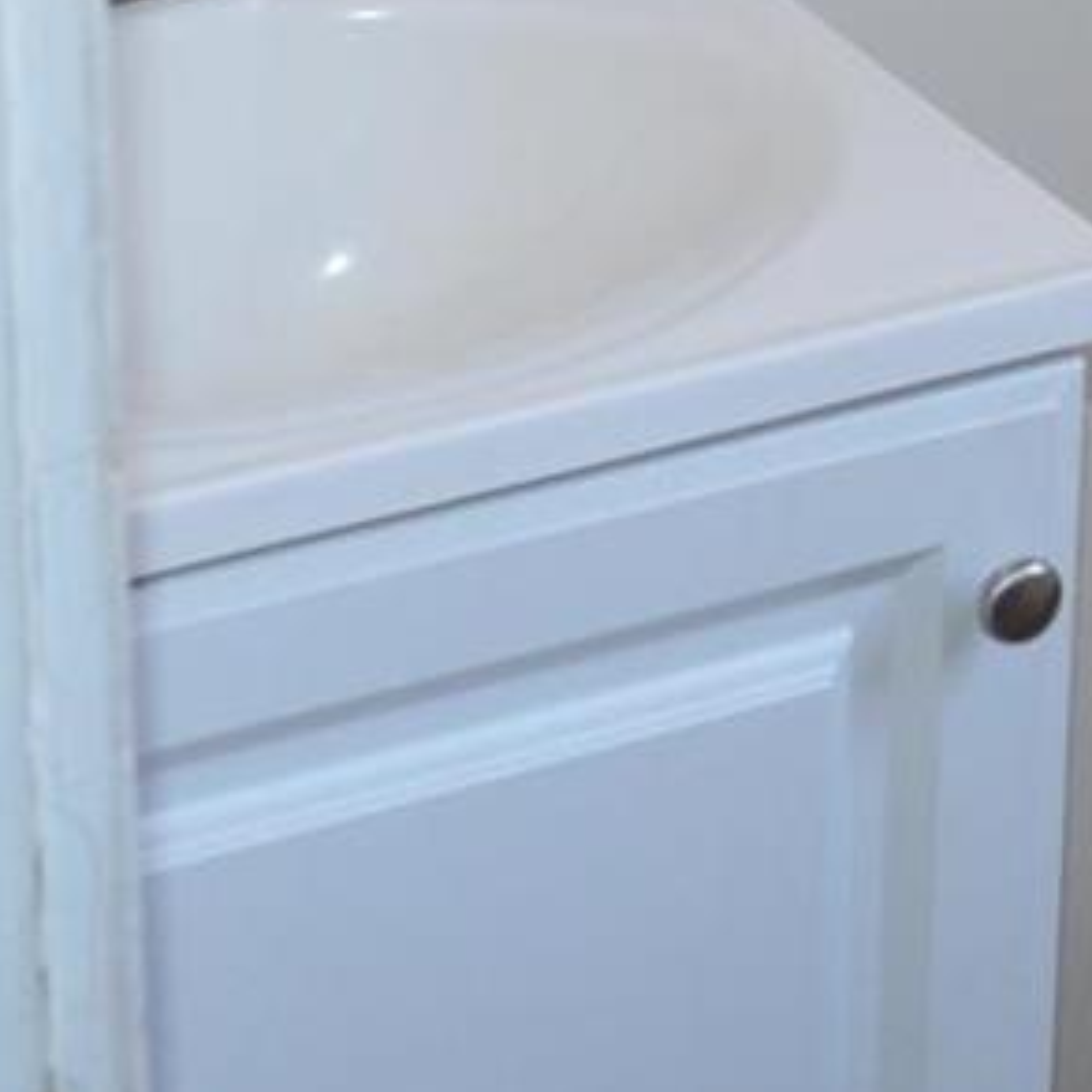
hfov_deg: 13.7
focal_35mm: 125
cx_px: 1122
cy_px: -401
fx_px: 4461
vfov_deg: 13.4
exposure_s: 1/80
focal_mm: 18
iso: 800
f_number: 3.5
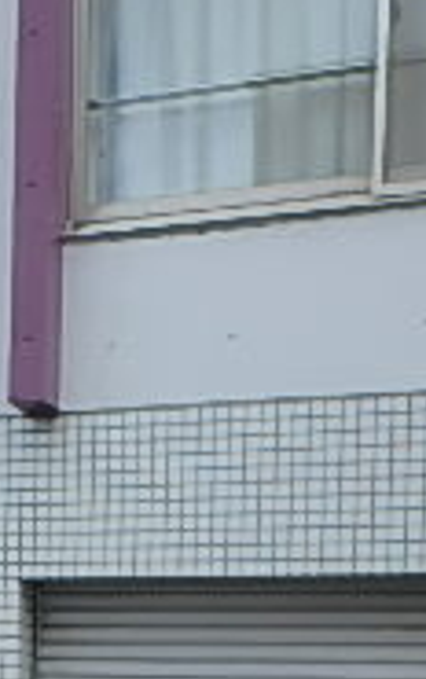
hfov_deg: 16.0
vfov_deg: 24.7
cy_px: 774
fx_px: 1427
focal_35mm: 77
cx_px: -154
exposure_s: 1/640
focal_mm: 3.7
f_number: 3.5
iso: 125
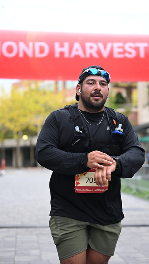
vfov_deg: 26.5
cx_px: 82
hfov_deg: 15.1
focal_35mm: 80
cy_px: 132
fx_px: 561
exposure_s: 1/1600
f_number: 2.8
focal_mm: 76
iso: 640
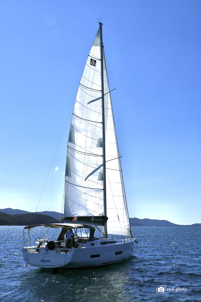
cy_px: 151
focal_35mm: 45
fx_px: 377
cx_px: 100
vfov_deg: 43.6
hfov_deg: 29.9
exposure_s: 1/1250
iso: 200
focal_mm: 30
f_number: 11
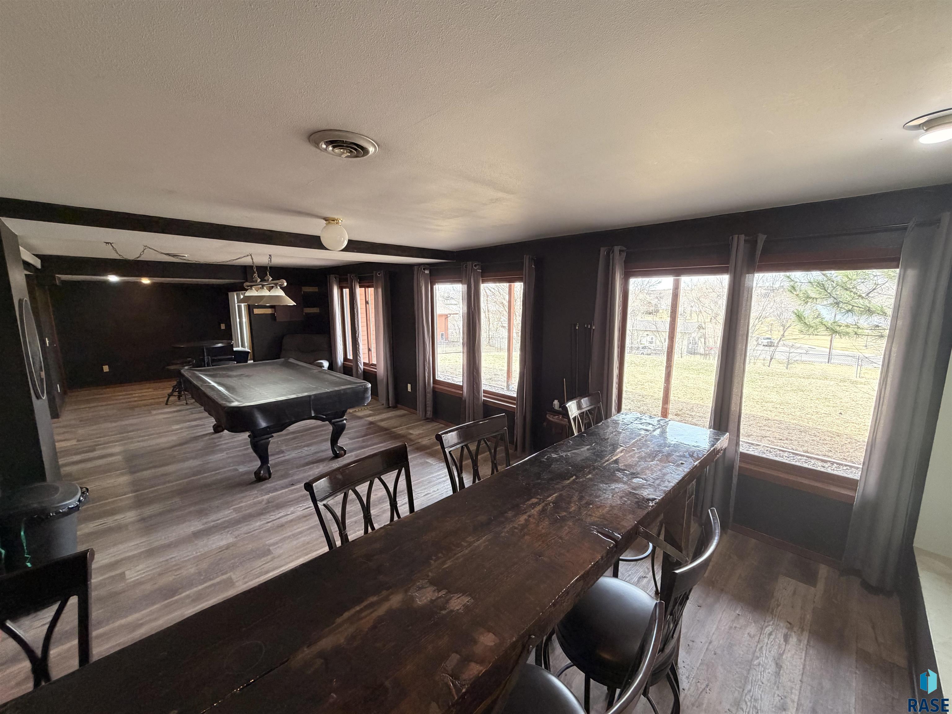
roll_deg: +0.6
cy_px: 357
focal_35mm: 14
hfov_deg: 102.1
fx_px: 385
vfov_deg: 85.7
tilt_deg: -8.3
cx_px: 476
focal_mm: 2.22
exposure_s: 1/60
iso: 250
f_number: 2.2
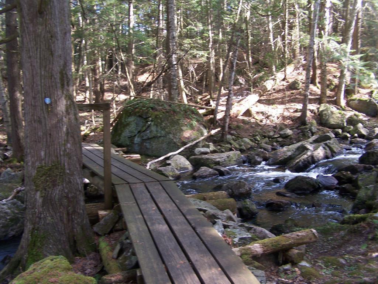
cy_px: 142
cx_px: 189
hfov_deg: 49.0
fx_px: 415
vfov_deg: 37.7
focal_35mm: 38
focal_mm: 6.3
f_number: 2.8
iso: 80
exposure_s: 1/30
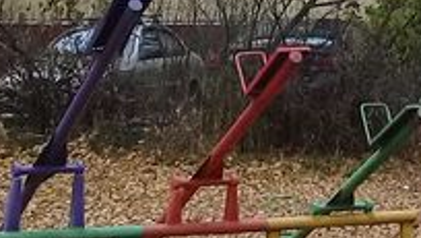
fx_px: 1809
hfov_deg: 13.1
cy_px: -273
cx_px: 439
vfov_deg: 7.2
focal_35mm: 162
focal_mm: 3.3
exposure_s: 1/344
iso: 50
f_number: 2.2
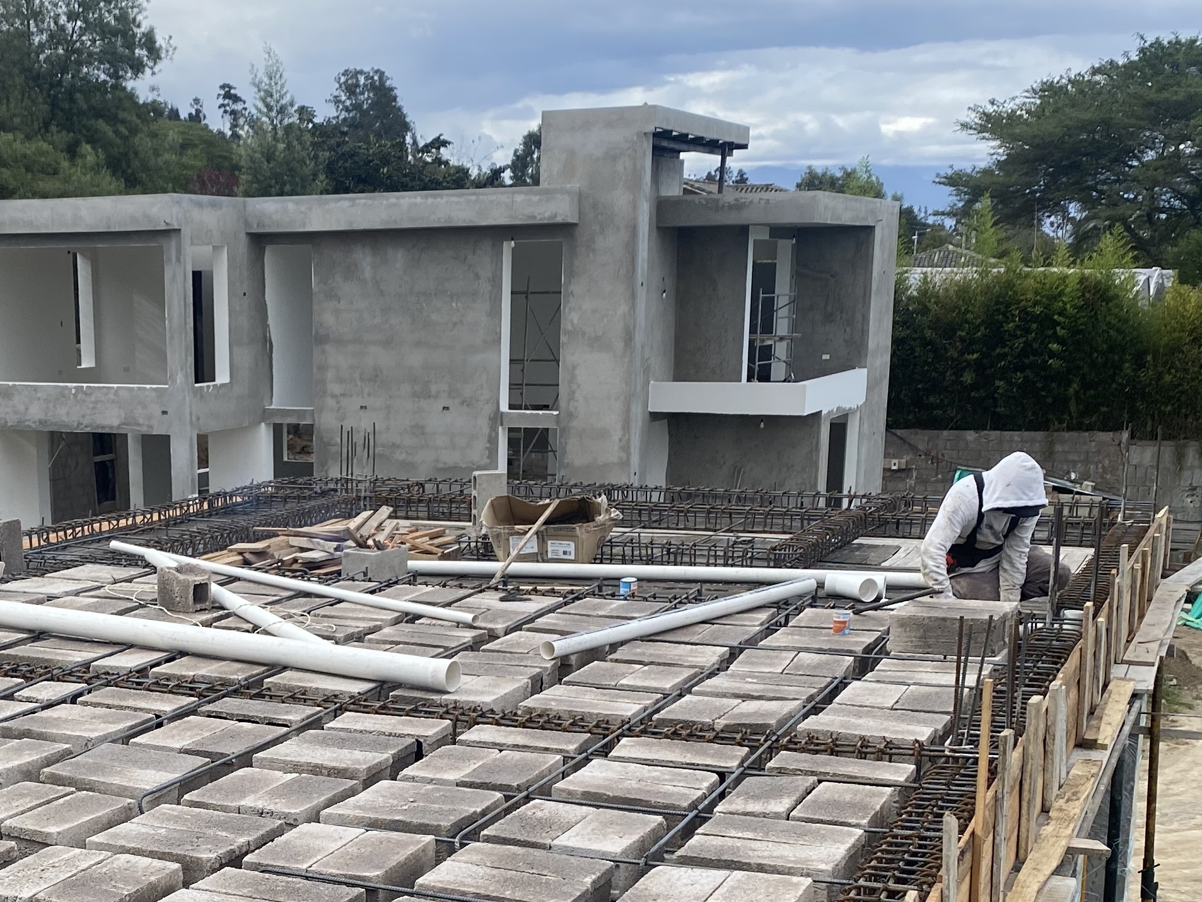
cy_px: 766
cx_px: 281
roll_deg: +0.6
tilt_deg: -14.9
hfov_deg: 34.1
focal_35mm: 55
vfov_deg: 25.9
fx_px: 1910
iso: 32
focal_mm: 4.25
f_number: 1.8
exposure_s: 1/1272
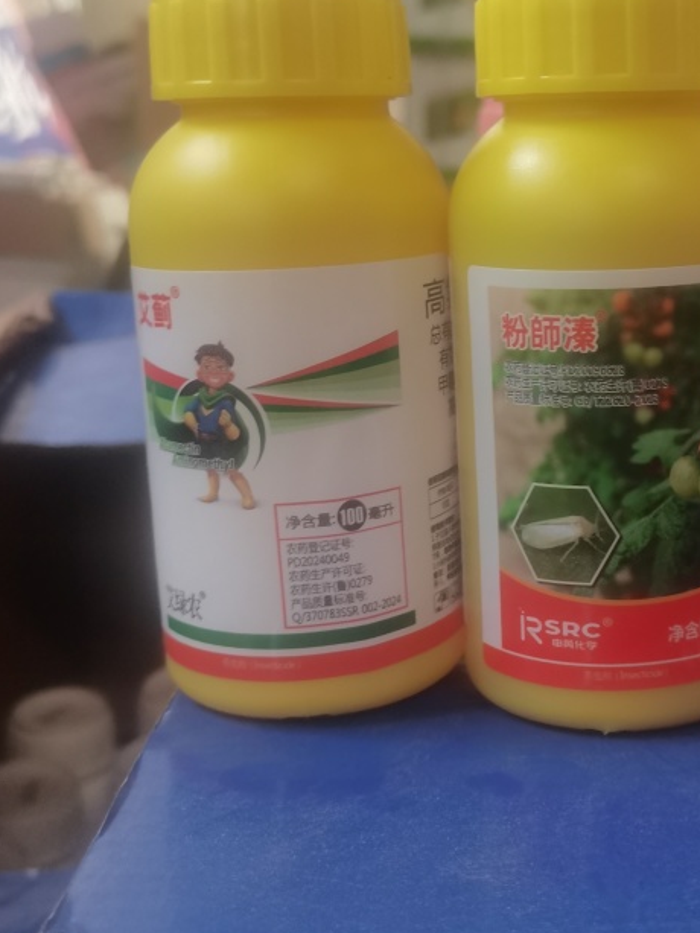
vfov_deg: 40.3
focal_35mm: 47
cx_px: 593
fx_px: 1267
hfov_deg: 29.9
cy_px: 404
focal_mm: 4.94
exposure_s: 1/33.3
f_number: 1.9
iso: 250
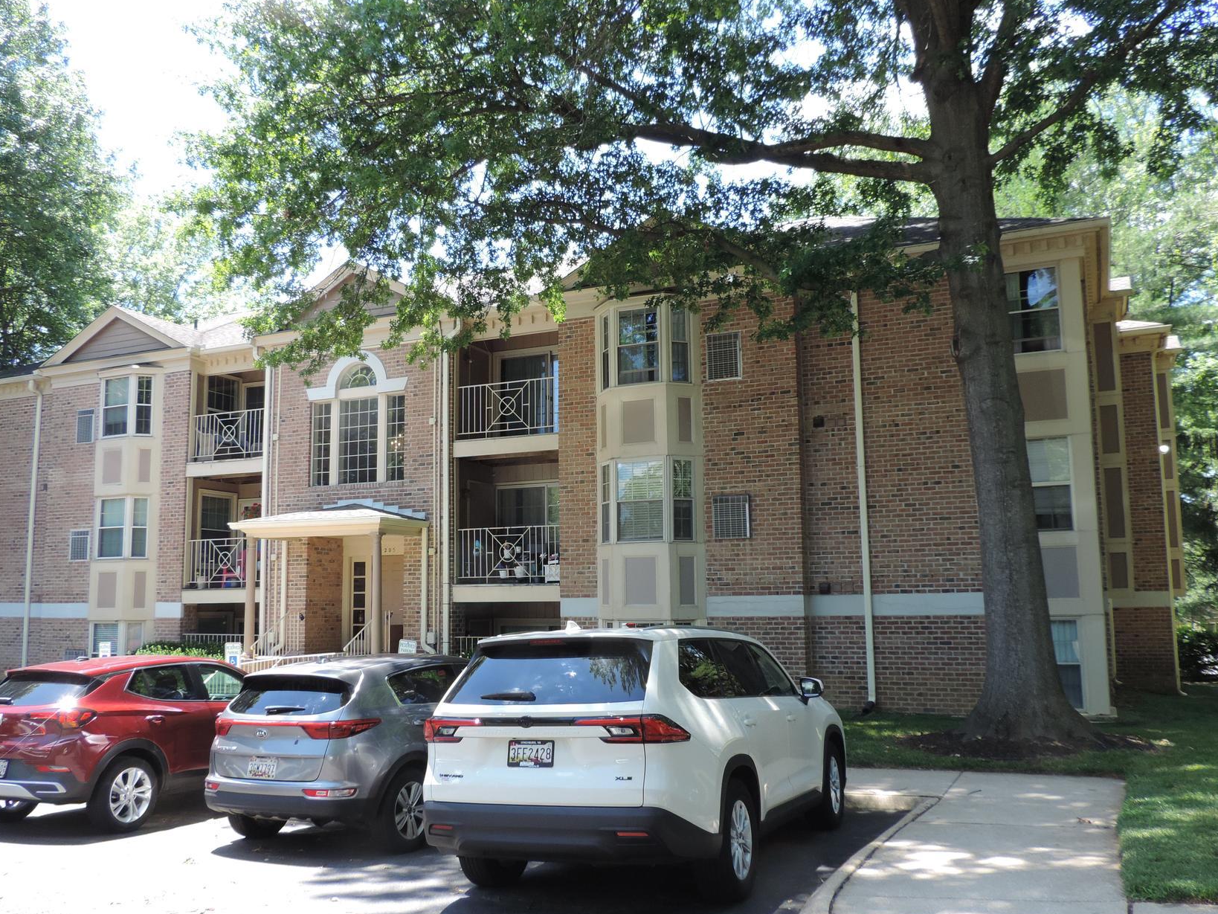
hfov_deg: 59.9
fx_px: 1056
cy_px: 467
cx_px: 578
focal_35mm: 30
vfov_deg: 46.8
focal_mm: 4.3
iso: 80
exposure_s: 1/160
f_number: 3
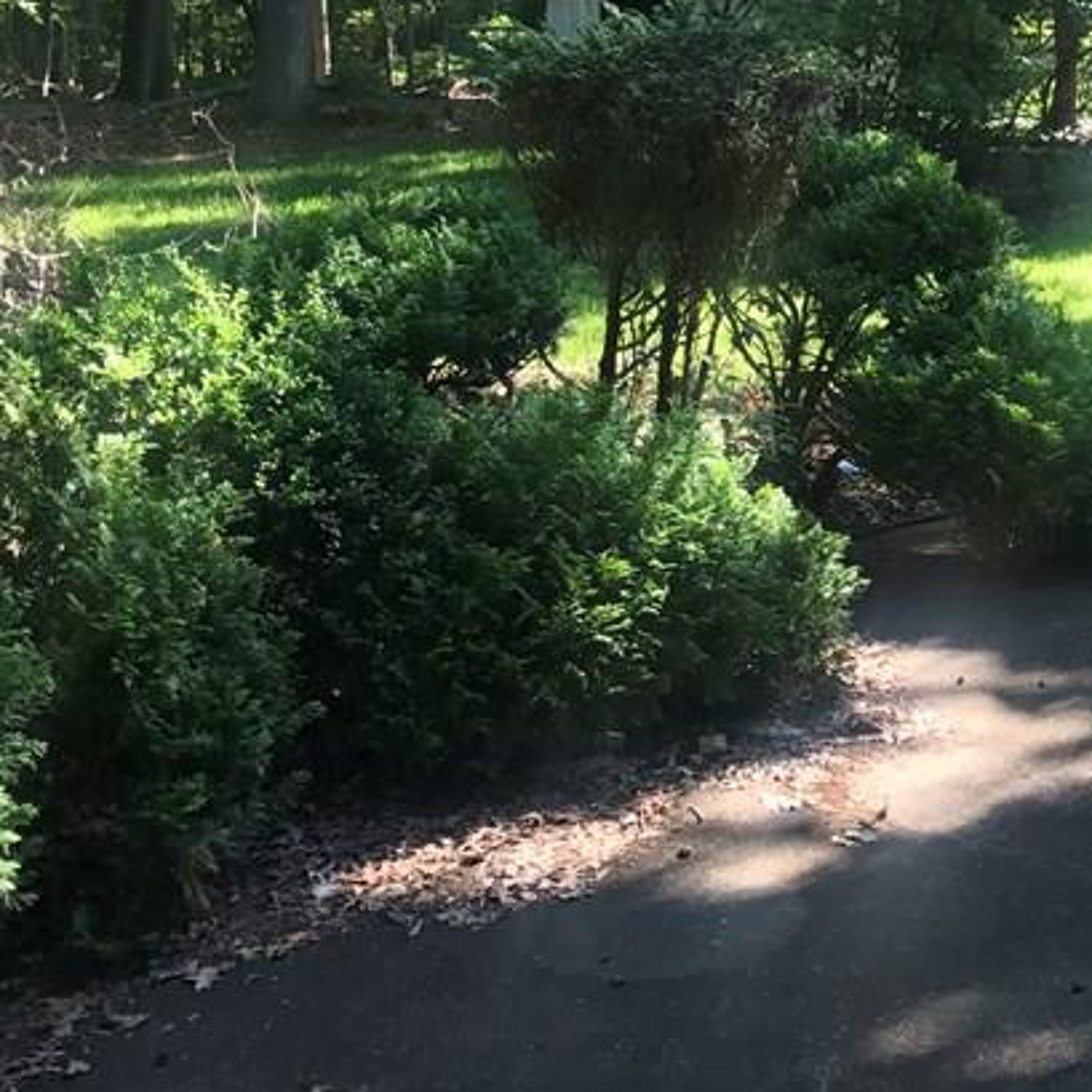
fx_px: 2213
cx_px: 833
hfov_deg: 27.3
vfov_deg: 26.6
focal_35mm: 62
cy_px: 77
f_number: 1.8
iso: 20
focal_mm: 3.99
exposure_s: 1/90
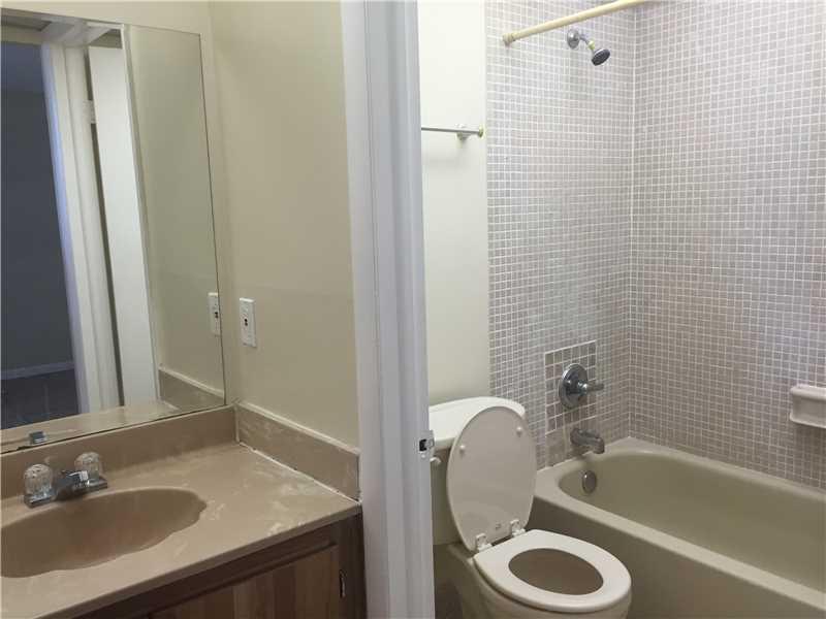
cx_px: 413
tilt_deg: -7.9
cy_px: 310
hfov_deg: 61.7
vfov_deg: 48.2
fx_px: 692
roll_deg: +2.0
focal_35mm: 29
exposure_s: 1/30
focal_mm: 4.15
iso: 40
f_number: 2.2
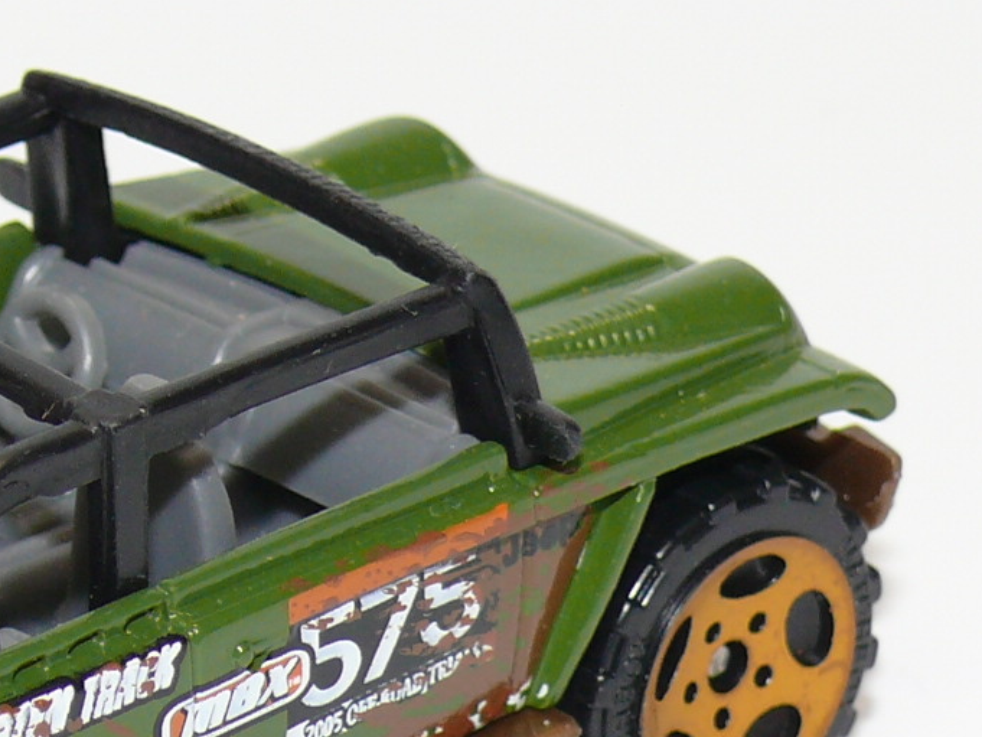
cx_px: 78
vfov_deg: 6.1
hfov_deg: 8.2
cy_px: 506
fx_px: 6866
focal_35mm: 242
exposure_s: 1/30
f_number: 4
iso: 100
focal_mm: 13.4
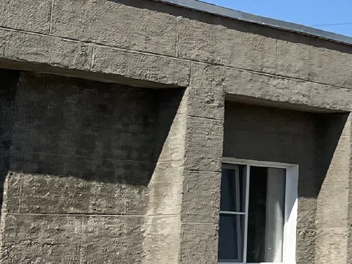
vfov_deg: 11.1
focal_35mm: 132
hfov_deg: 13.4
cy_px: -15
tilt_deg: +13.4
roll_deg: -1.7
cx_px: 633
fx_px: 1343
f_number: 1.6
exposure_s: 1/4292
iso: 32
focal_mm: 4.2
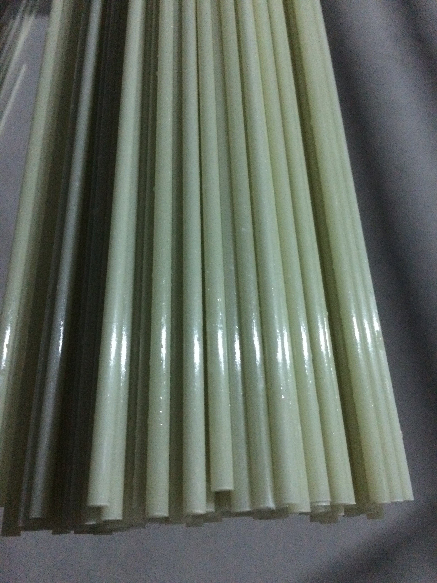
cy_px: 292
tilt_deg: -61.2
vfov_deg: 61.7
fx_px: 488
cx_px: 218
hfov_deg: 48.2
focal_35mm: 29
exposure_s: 1/17
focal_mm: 4.15
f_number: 2.2
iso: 500
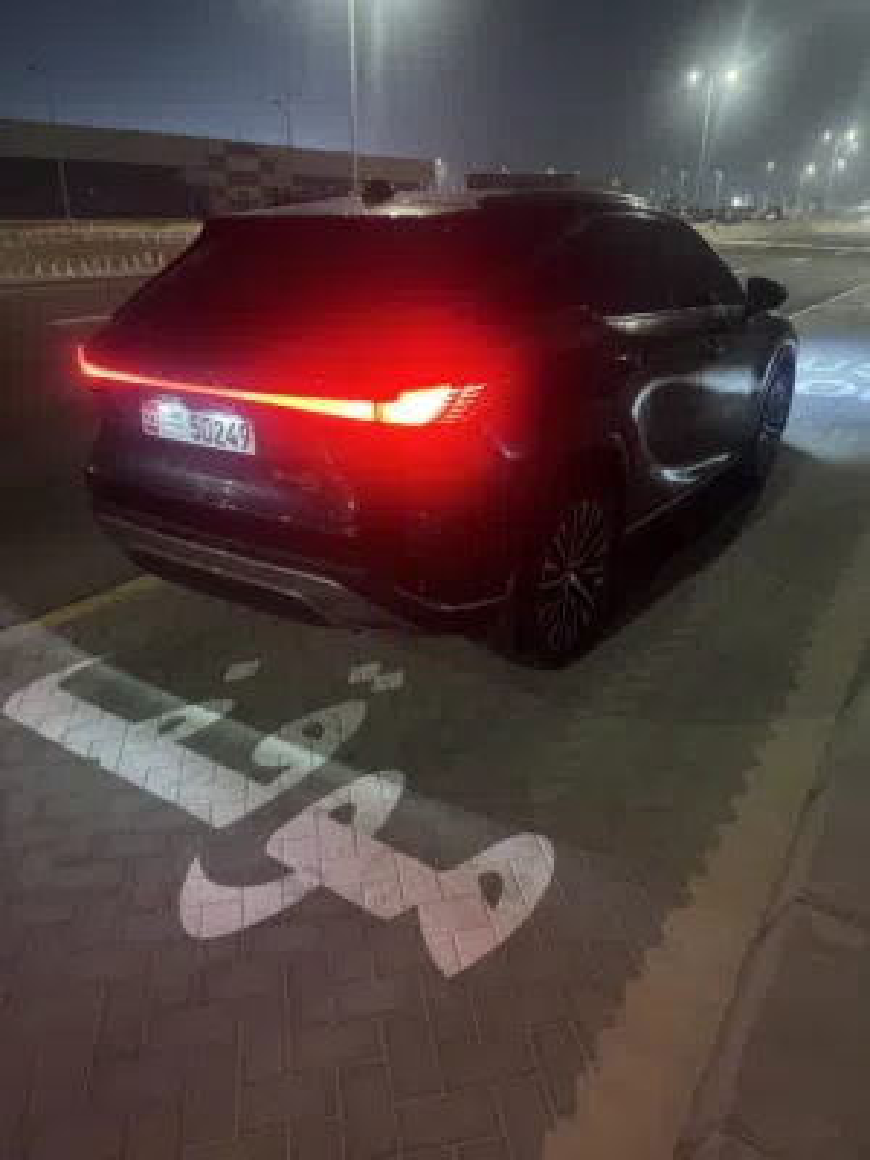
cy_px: 580
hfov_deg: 56.8
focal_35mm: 24
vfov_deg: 71.6
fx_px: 804
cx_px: 435
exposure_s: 1/30
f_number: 1.78
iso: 1250
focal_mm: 6.76
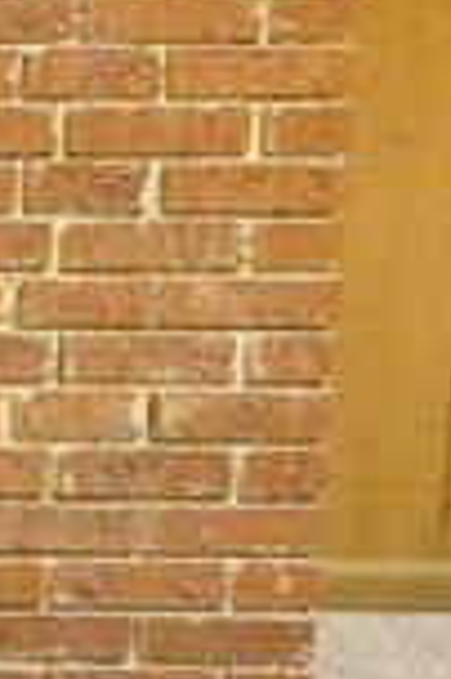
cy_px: -54
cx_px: -625
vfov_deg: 18.4
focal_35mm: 107
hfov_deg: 10.9
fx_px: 2015
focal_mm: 10
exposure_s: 1/50
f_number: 4
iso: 1600
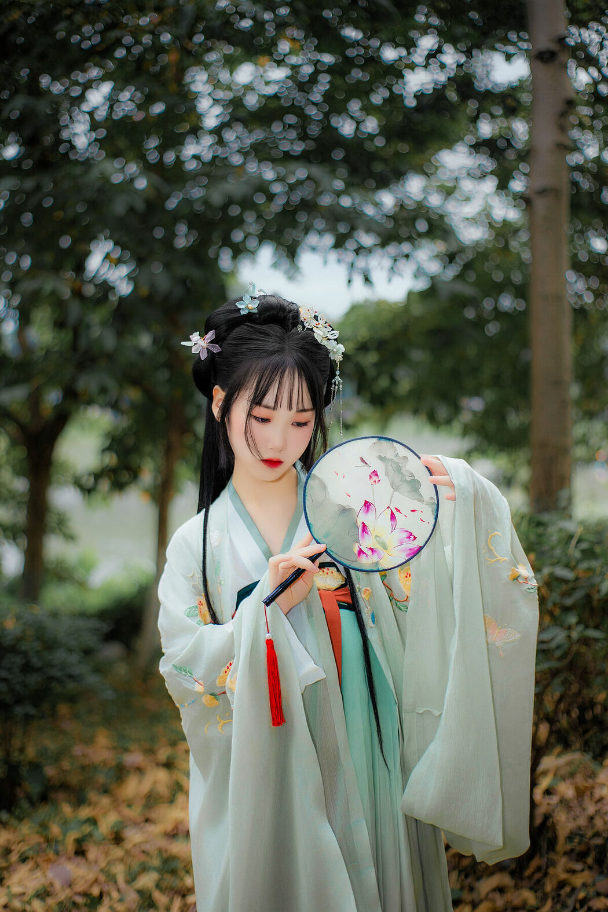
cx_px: 304
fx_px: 1267
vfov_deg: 39.6
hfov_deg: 27.0
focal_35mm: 50
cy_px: 456
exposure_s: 1/125
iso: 100
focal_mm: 50
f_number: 2.2
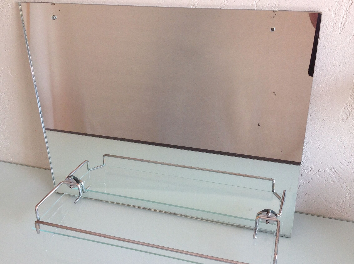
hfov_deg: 46.8
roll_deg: +4.5
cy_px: 136
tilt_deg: -36.0
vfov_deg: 35.9
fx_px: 408
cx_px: 185
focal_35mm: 40
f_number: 2.4
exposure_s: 1/120
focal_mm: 4.28
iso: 80
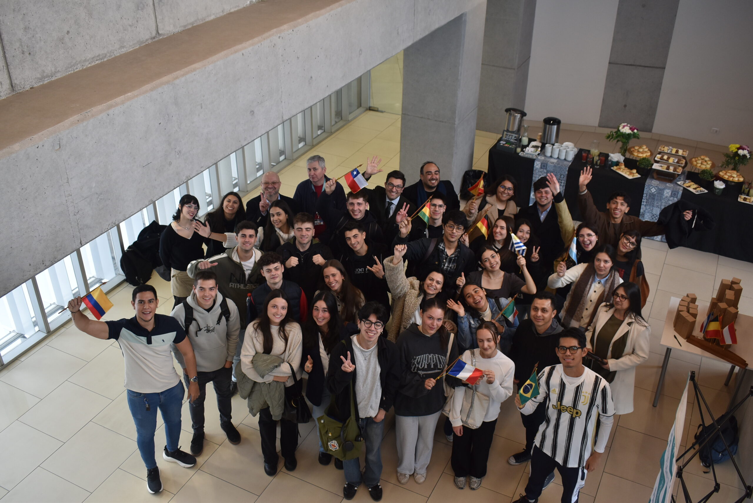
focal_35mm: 34
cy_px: 252
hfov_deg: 55.1
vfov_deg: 38.4
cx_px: 376
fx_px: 722
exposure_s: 1/90
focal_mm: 23
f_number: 4.8
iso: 400
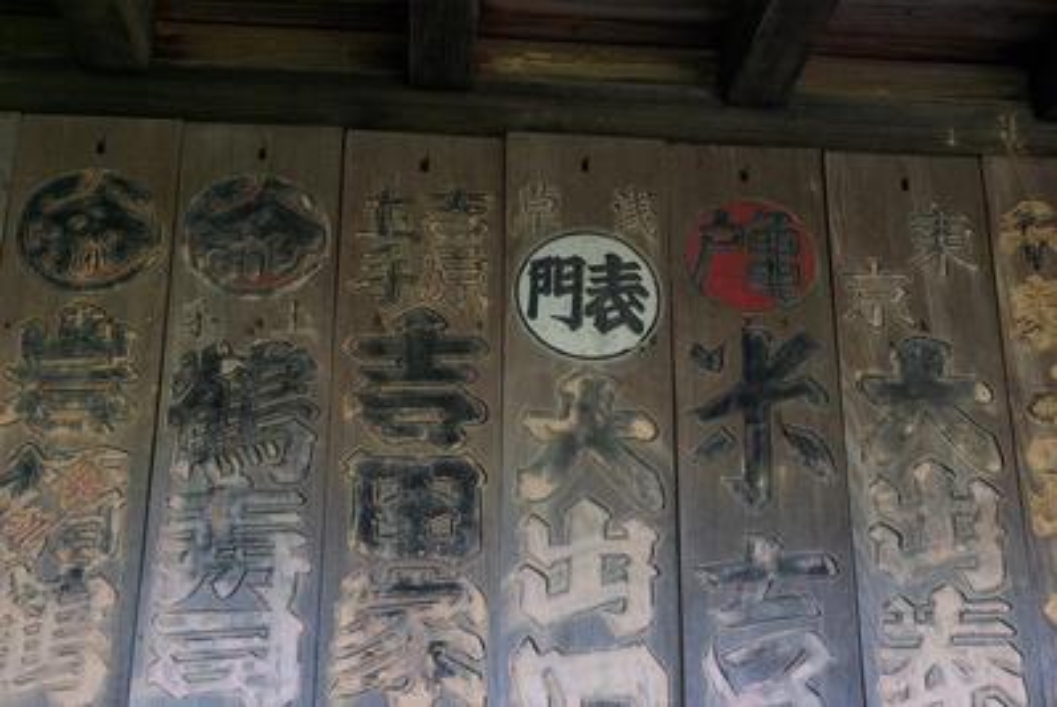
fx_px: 2204
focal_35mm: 75
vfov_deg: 18.2
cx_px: 528
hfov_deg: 27.0
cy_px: 354
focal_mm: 50
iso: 560
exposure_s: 1/125
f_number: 4
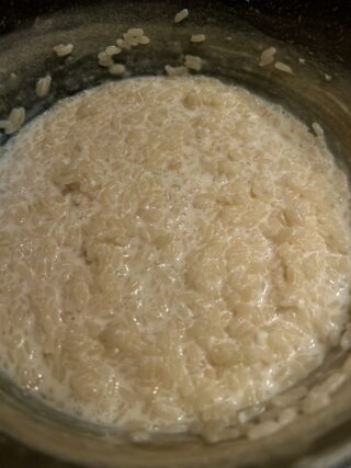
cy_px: 234
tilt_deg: -60.5
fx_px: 352
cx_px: 176
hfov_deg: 53.0
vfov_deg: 67.3
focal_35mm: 26
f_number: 1.5
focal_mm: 5.7
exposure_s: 1/258
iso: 40
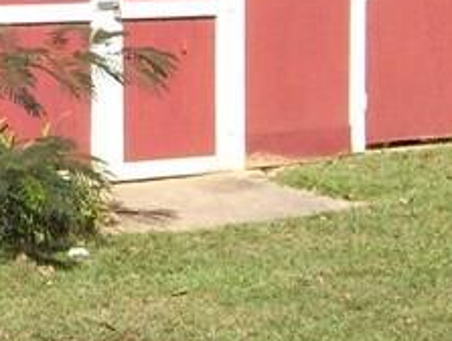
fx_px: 2158
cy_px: 6
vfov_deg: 9.0
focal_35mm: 165
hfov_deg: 11.6
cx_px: -138
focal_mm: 6
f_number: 4.8
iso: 80
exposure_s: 1/500
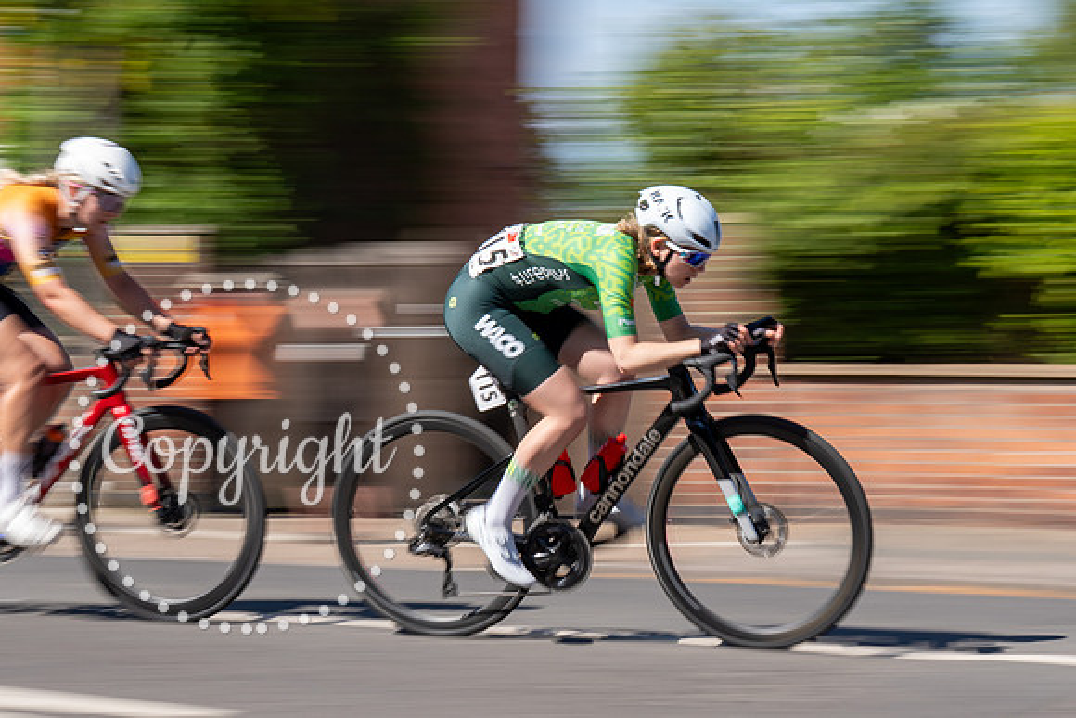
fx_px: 2876
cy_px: 326
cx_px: 671
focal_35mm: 96
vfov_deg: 14.2
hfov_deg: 21.2
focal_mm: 70
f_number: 16
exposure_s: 1/40
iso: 100
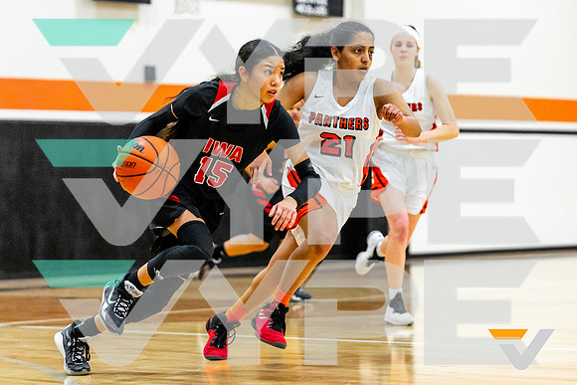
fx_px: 1639
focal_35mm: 102
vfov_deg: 13.4
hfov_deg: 20.0
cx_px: 275
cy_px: 184
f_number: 2.8
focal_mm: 89
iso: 2000
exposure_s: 1/1250
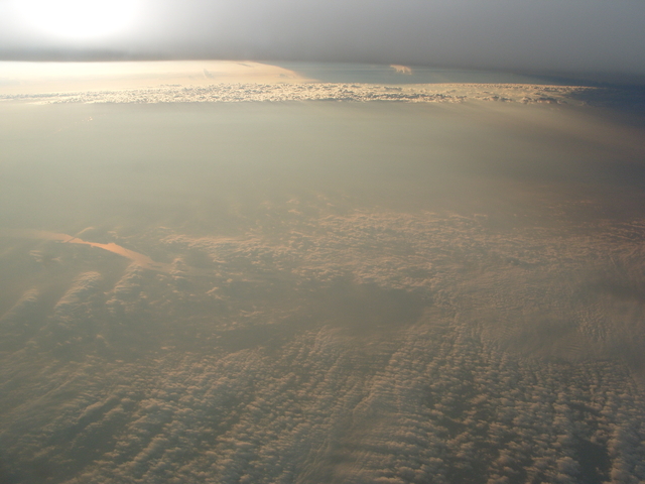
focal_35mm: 35
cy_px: 242
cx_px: 322
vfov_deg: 40.7
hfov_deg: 52.6
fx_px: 652
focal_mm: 7.8
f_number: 6.3
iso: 80
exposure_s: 1/350
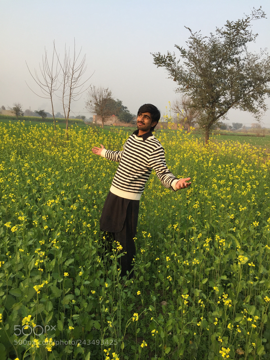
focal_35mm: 29
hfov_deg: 48.2
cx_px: 135
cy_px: 180
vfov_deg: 61.7
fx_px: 302
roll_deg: -2.4
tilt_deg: -10.2
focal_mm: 4.15
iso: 32
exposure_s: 1/527
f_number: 2.2
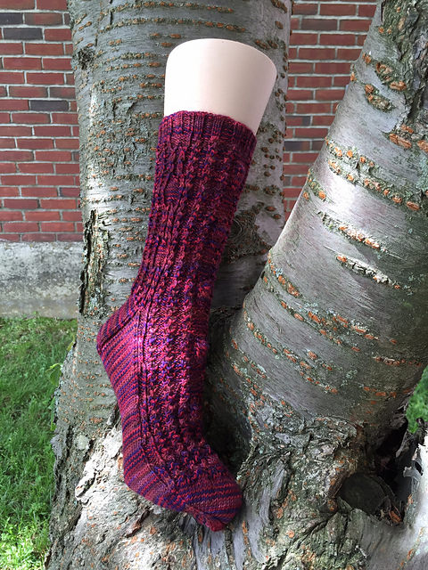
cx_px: 214
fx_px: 478
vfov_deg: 61.7
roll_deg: +0.2
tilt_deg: -17.8
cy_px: 285
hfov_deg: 48.2
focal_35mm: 29
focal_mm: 4.15
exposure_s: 1/120
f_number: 2.2
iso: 40
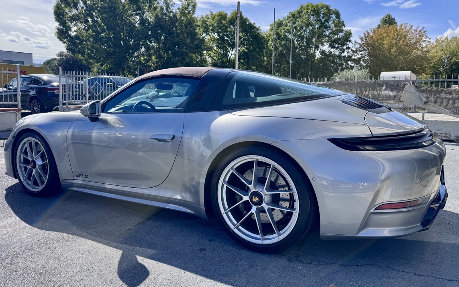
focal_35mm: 26
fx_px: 325
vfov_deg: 47.5
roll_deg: -0.9
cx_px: 226
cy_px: 126
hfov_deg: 70.4
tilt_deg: -5.7
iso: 80
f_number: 1.78
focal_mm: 6.76
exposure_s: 1/3413
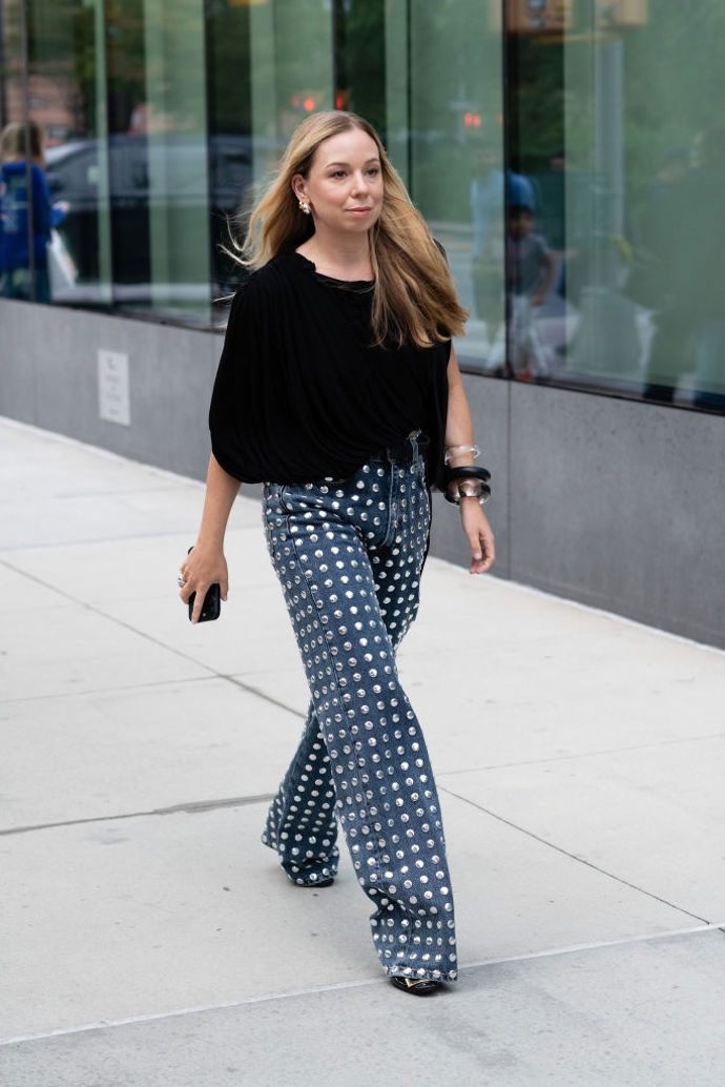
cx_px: 362
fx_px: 2566
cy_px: 544
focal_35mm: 85
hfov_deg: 16.1
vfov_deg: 23.9
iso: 1000
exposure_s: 1/500
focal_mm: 85
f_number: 5
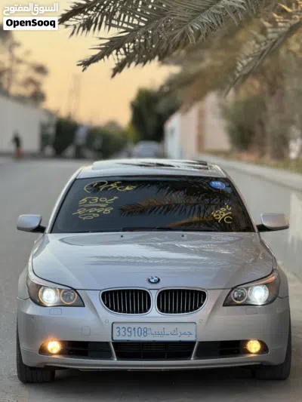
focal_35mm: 120
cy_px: 201
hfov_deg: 12.4
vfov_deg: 16.4
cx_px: 151
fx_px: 1395
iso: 64
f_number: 2.8
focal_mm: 15.66
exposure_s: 1/133
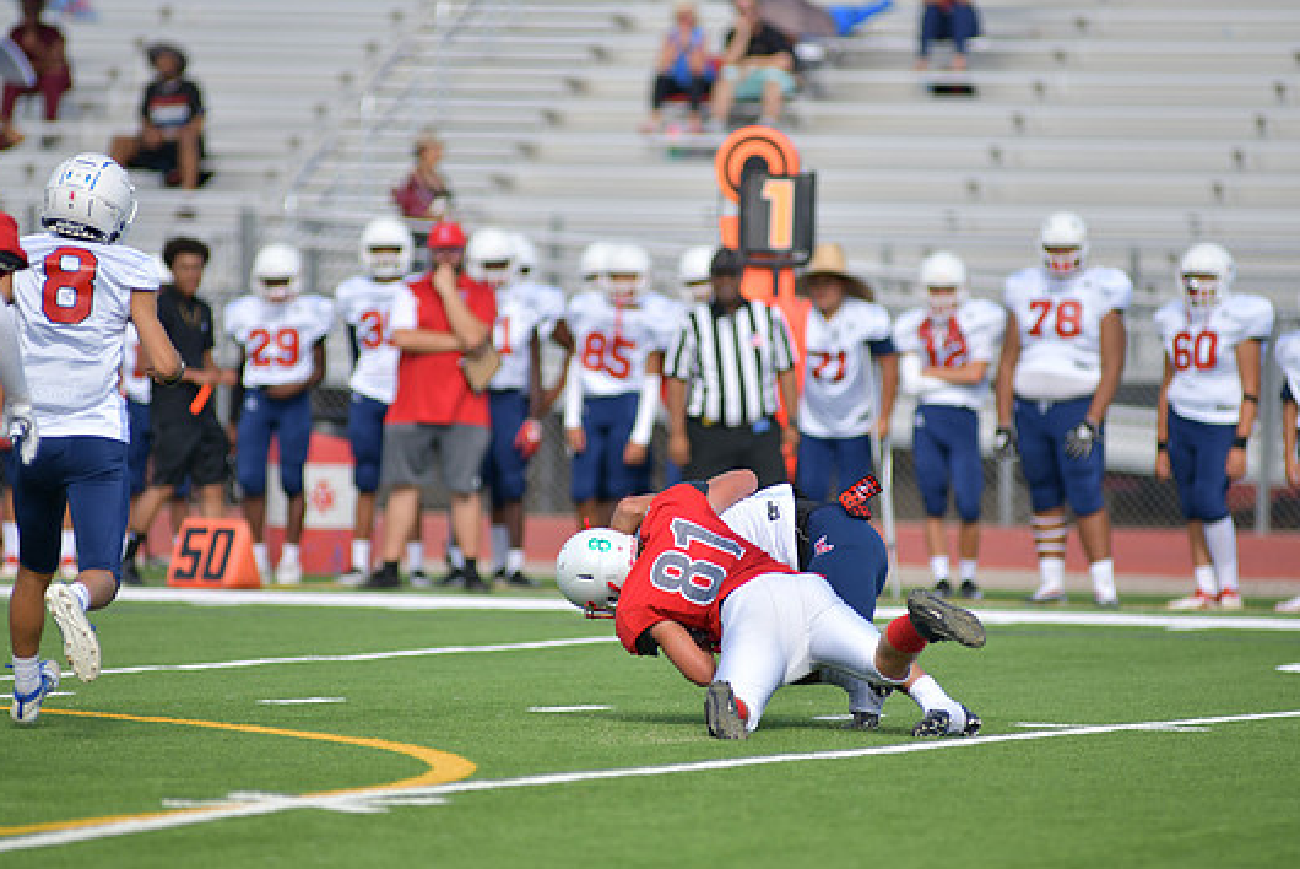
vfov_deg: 4.2
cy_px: 468
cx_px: 657
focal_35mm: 328
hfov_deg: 6.3
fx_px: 11850
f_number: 3.5
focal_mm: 300
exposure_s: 1/2000
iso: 180
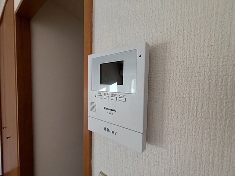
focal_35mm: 13
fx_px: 88
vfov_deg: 89.9
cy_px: 88
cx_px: 118
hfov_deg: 106.2
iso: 586
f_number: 2.2
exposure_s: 1/120
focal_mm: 2.16
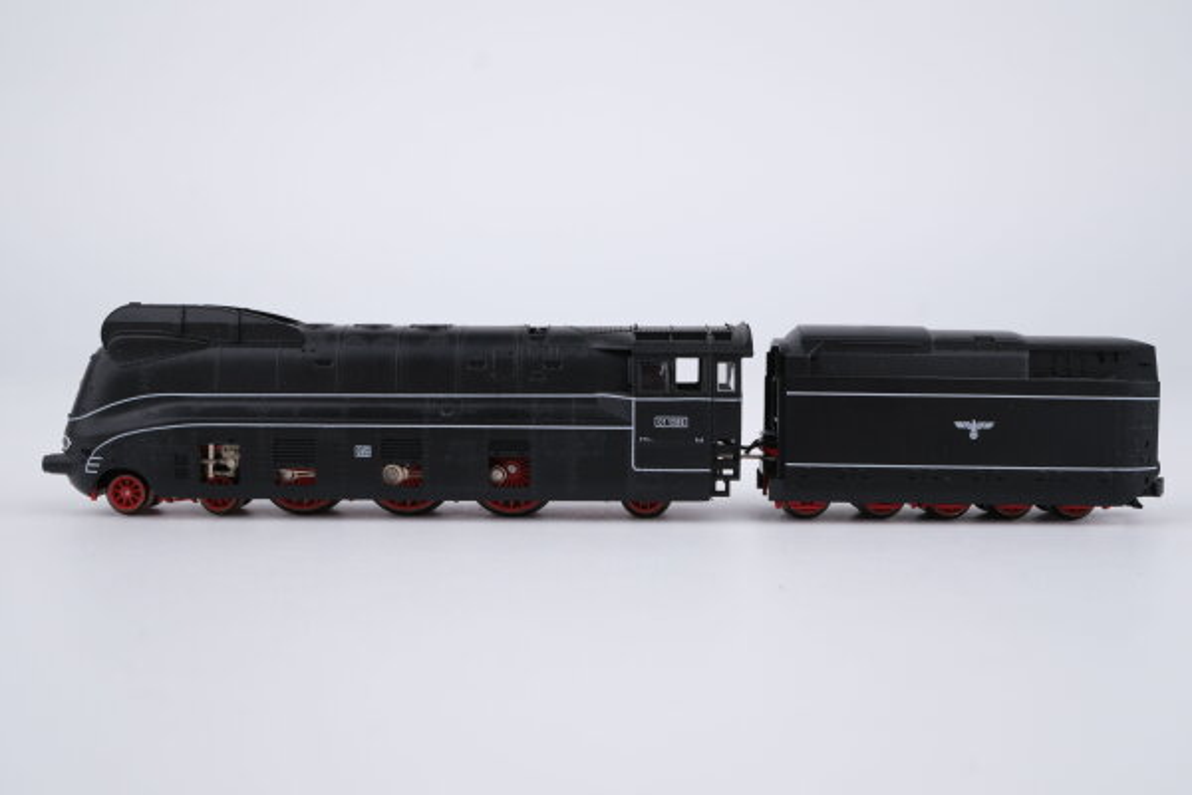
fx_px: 1490
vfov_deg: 29.9
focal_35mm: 45
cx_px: 596
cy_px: 398
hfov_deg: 43.6
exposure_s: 1/125
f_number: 10
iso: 250
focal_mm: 30
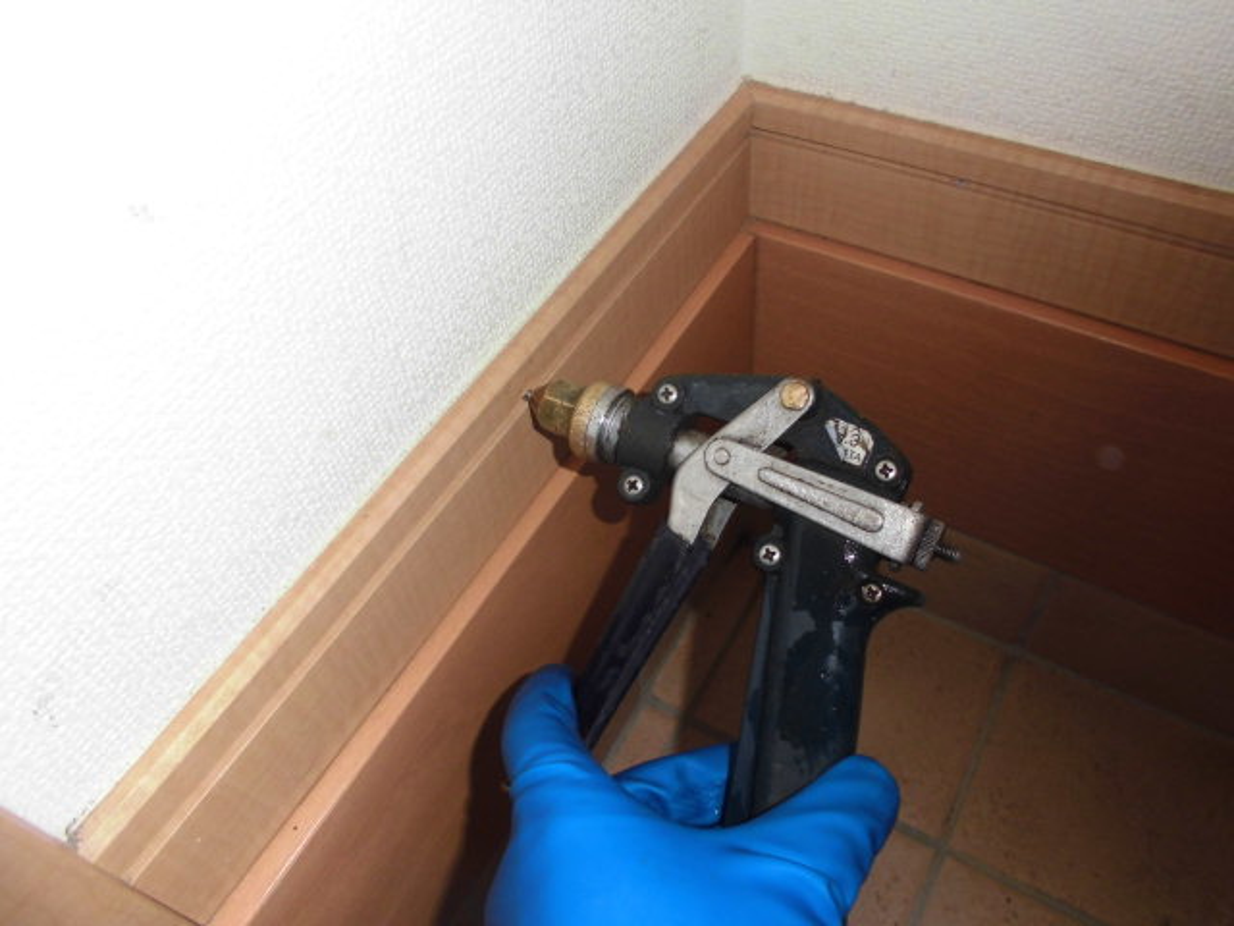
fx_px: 927
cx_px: 617
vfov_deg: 53.1
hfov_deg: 67.3
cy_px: 463
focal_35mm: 26
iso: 100
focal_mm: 4.6
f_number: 3.5
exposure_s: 1/60
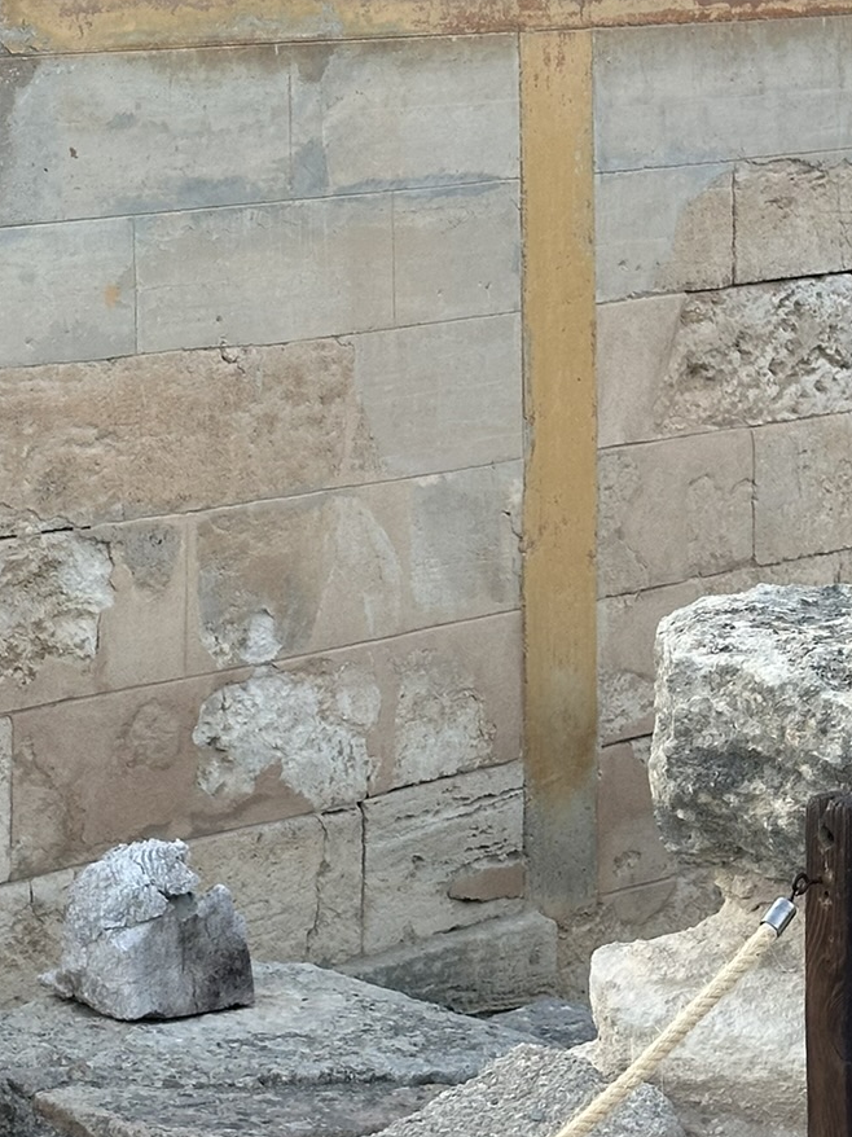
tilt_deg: -2.9
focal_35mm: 112
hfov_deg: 13.2
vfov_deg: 17.3
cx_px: 302
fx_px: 3677
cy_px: 95
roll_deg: +0.7
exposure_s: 1/351
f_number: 1.78
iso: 64
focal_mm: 6.86
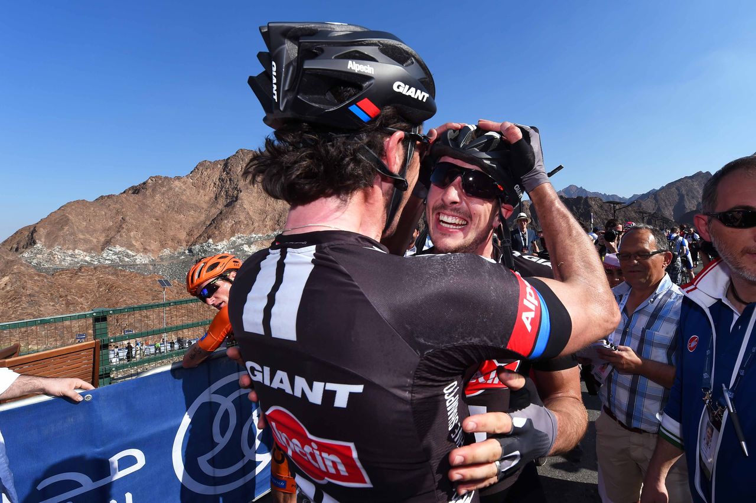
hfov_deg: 104.3
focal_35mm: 14
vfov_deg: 81.1
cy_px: 252
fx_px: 294
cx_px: 378
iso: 320
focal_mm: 14
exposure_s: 1/640
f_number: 11
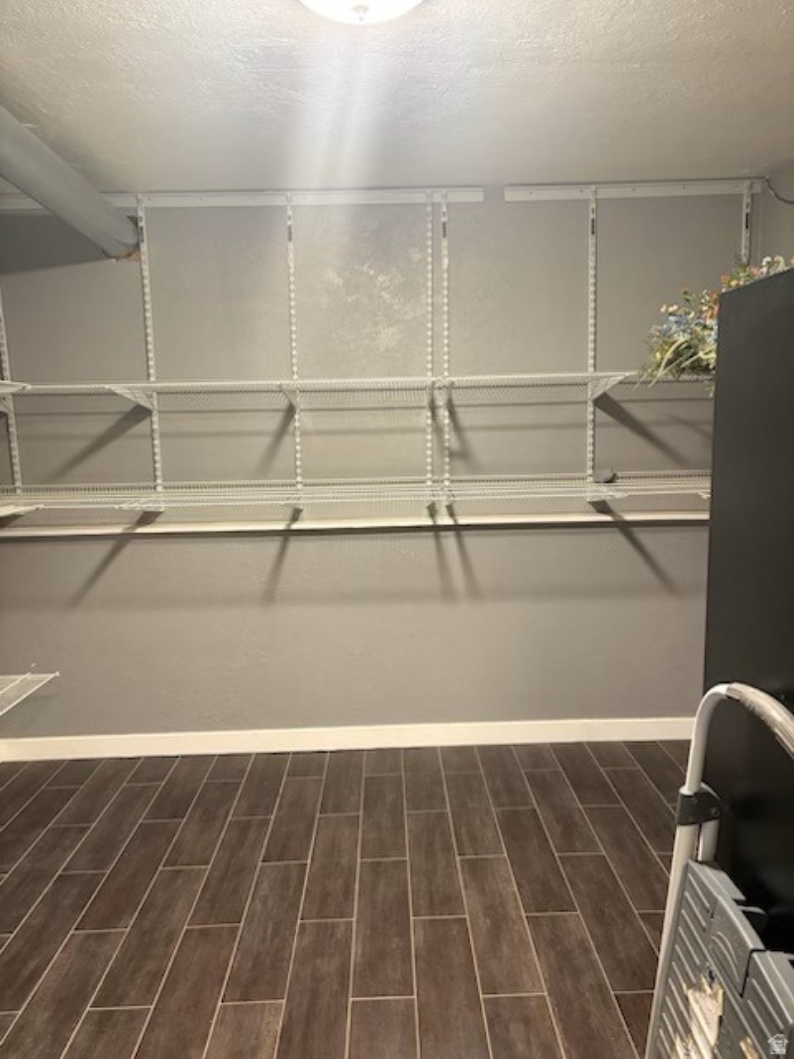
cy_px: 530
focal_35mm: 26
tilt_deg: -8.1
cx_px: 397
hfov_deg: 53.1
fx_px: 795
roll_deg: +1.6
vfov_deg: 67.3
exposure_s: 1/60
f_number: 1.6
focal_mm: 5.96
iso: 250
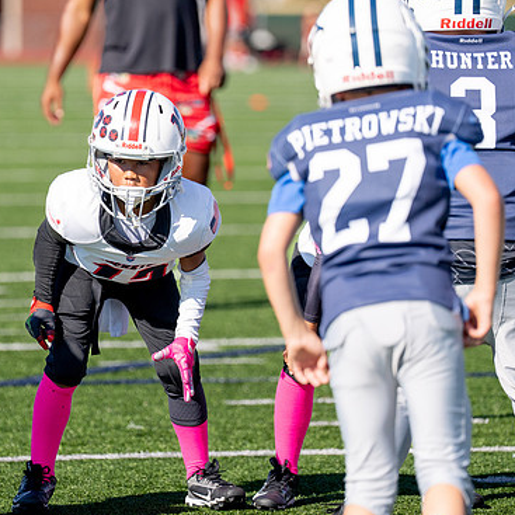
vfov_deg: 5.9
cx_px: 141
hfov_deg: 5.9
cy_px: 230
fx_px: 4982
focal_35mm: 296
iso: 320
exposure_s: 1/6400
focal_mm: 168
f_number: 2.8
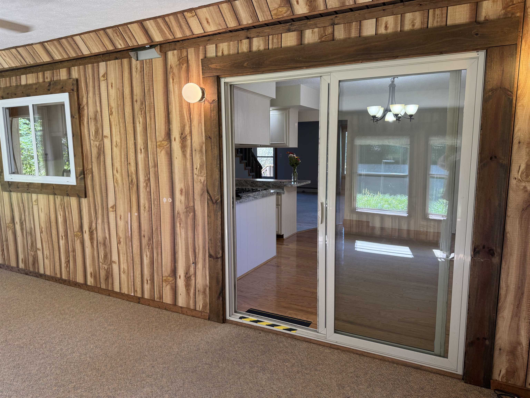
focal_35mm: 24
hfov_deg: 71.6
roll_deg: +0.4
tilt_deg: -7.6
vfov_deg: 56.8
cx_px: 265
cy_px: 199
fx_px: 367
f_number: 1.78
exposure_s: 1/120
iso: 100
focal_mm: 6.76
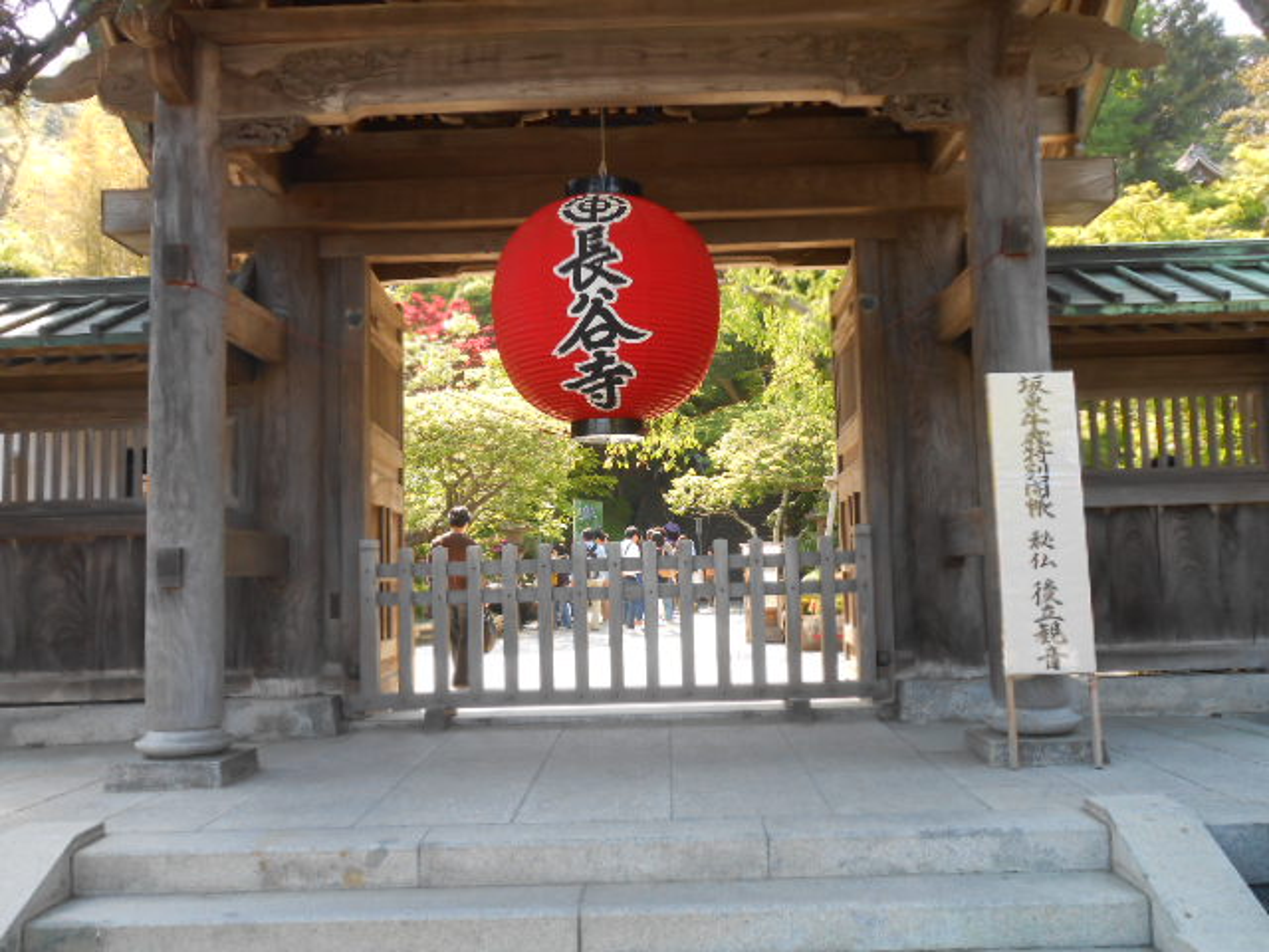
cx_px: 634
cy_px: 476
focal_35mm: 34
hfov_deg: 54.0
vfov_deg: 41.8
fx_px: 1246
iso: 80
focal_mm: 6
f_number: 3.9
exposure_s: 1/80
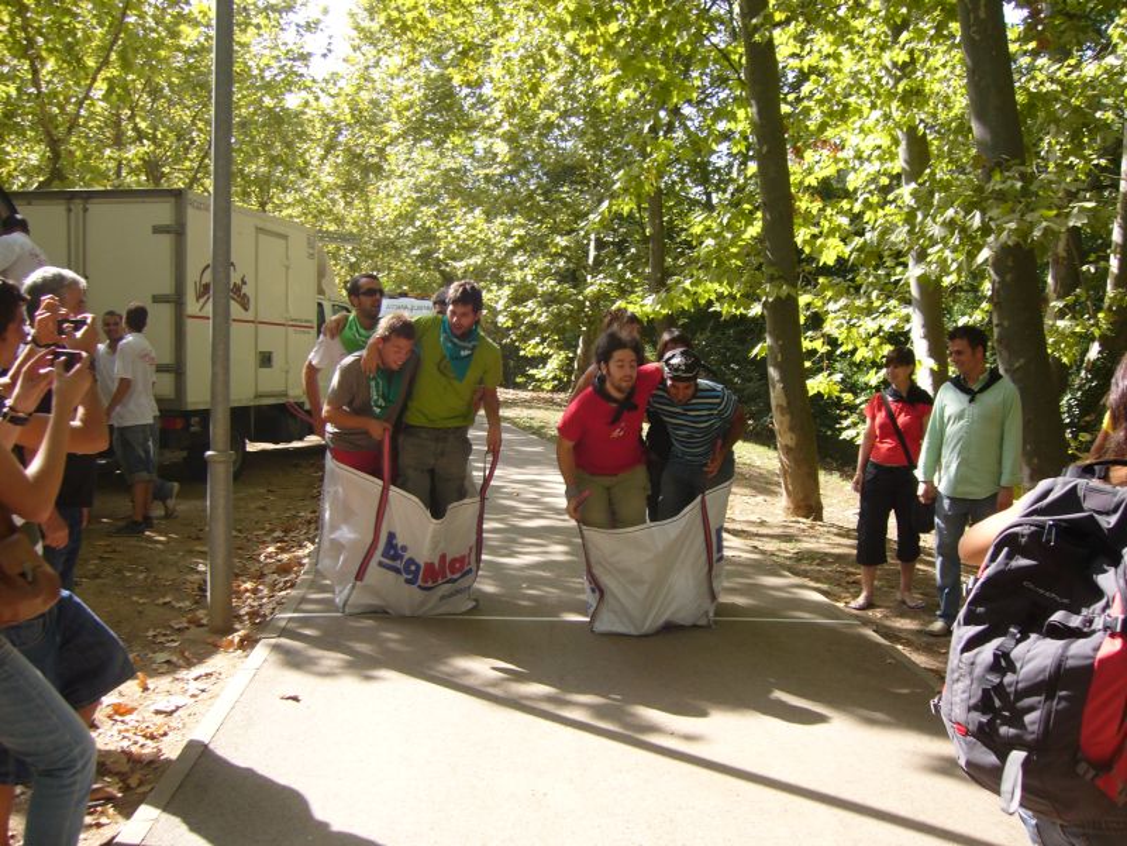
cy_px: 423
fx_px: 1140
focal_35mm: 35
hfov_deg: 52.6
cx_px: 564
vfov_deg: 40.7
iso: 80
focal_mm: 5.8
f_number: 2.8
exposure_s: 1/200
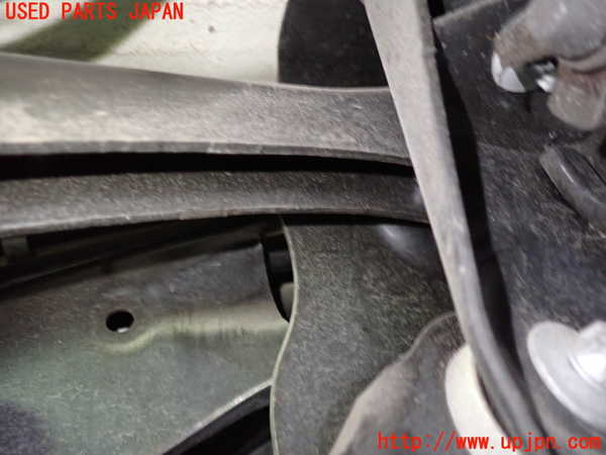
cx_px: 303
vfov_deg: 46.8
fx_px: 525
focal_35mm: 30
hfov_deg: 60.0
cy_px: 228
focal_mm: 5.4
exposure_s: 1/20
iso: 800
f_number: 2.3
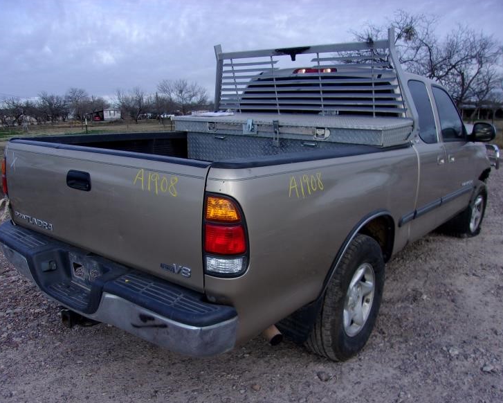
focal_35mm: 29
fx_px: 432
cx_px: 247
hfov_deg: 60.4
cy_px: 205
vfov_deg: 50.0
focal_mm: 4.9
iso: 80
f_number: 3
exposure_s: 1/400
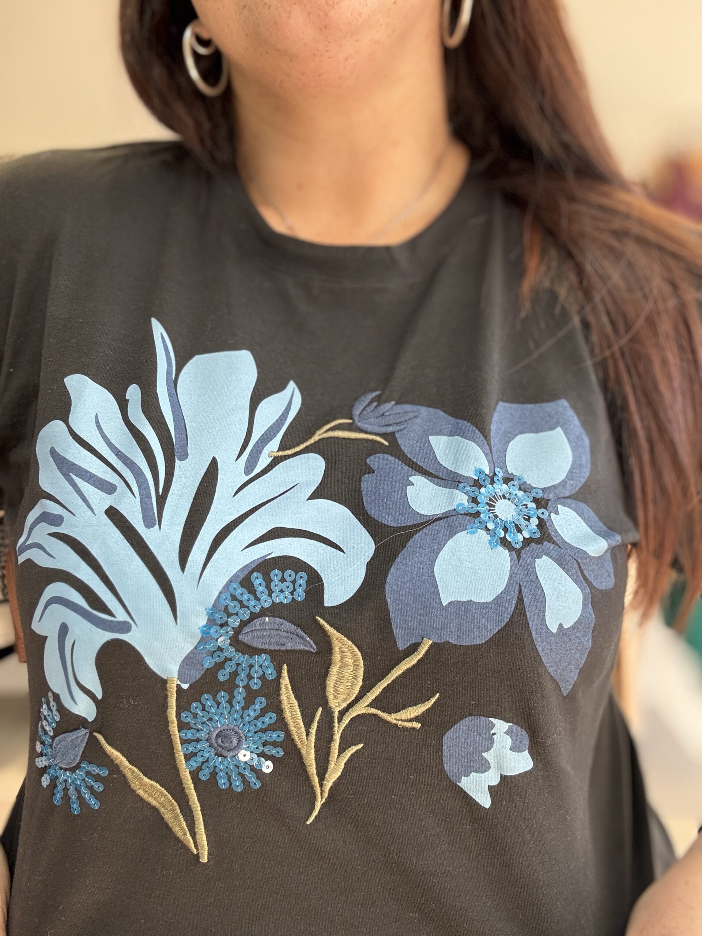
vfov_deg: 60.0
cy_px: 468
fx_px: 811
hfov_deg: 46.8
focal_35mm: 30
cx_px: 351
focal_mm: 2.69
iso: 64
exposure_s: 1/50
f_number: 1.9
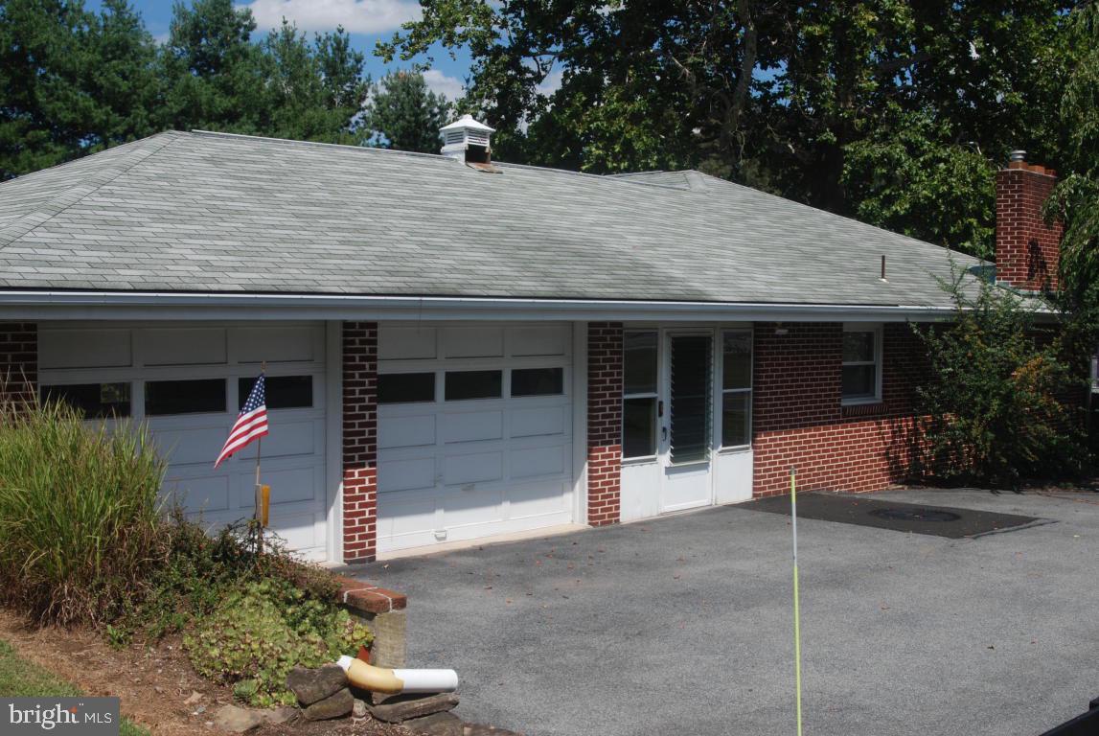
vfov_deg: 32.0
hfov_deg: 46.3
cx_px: 550
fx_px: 1284
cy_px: 368
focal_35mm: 42
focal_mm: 28
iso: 100
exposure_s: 1/250
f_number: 8
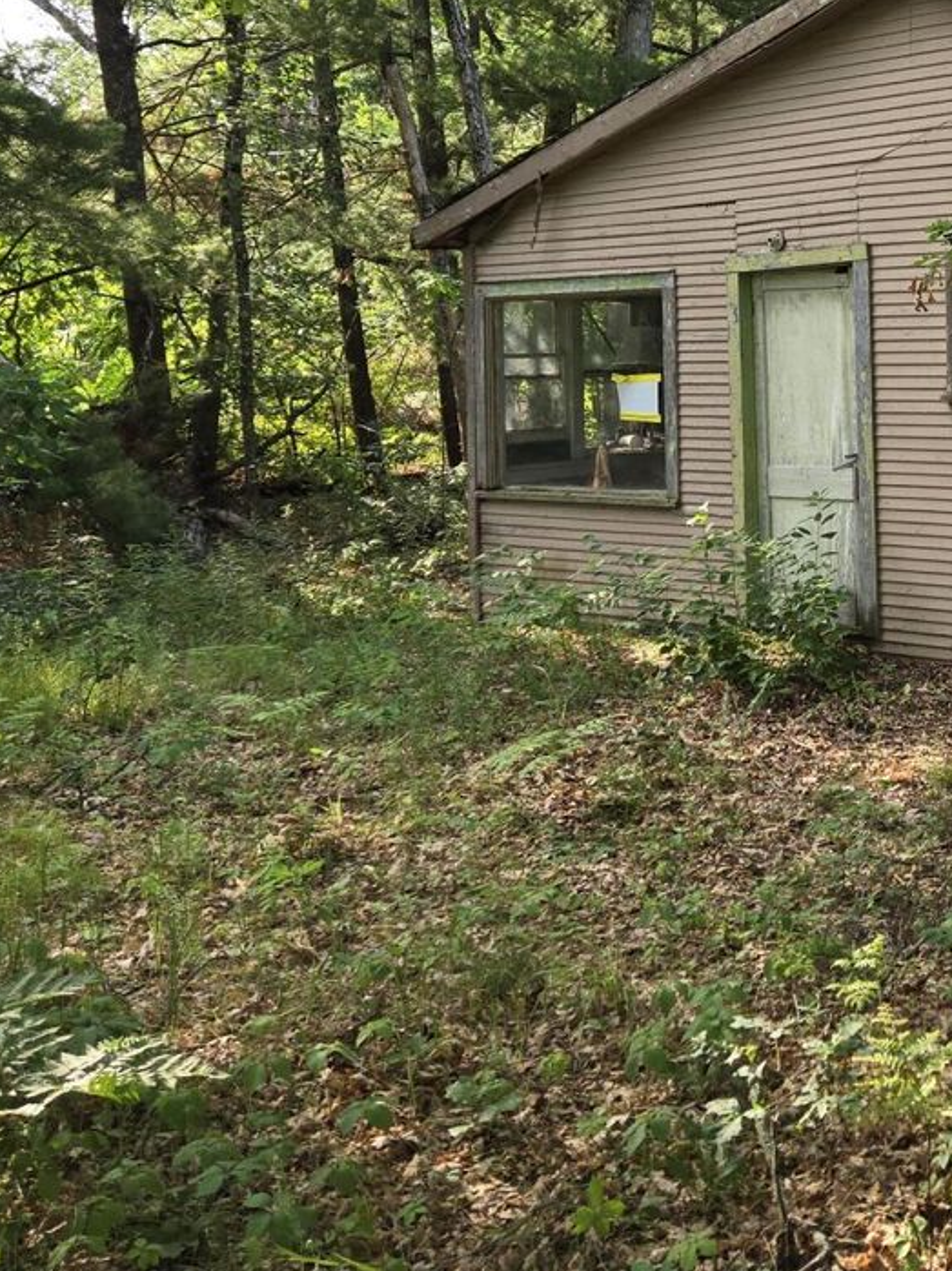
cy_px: 358
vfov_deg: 41.2
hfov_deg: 30.2
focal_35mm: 45
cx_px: 927
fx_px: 1651
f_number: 1.8
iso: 25
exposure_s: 1/152
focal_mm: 5.4
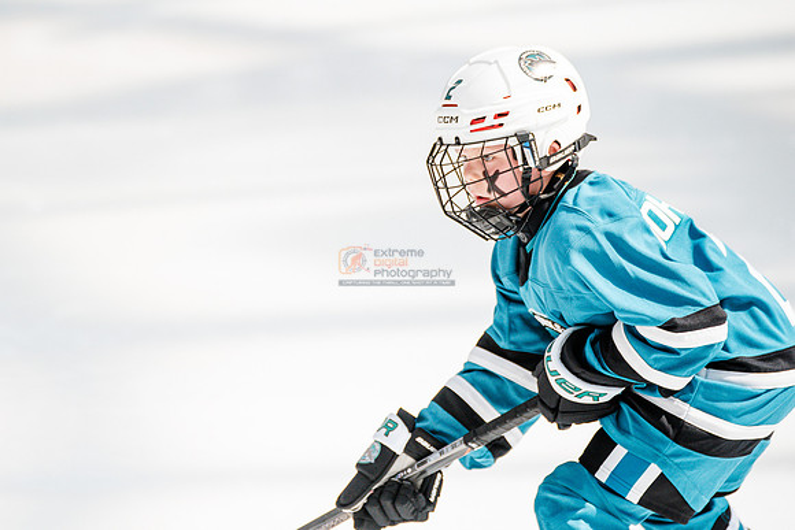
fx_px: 6207
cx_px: 291
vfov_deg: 4.9
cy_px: 215
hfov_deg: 7.3
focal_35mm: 281
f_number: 3.5
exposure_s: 1/2500
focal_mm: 221
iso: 1250
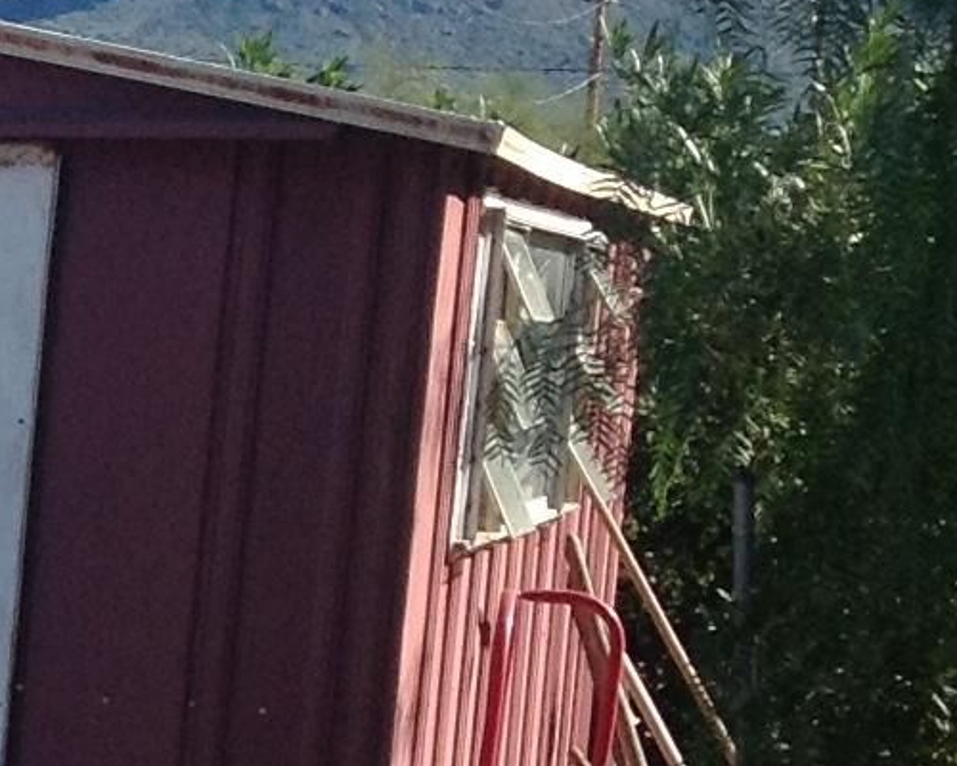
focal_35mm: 177
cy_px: 783
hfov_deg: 9.9
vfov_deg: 8.7
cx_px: -1137
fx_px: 5013
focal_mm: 4.28
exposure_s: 1/1209
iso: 50
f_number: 2.4
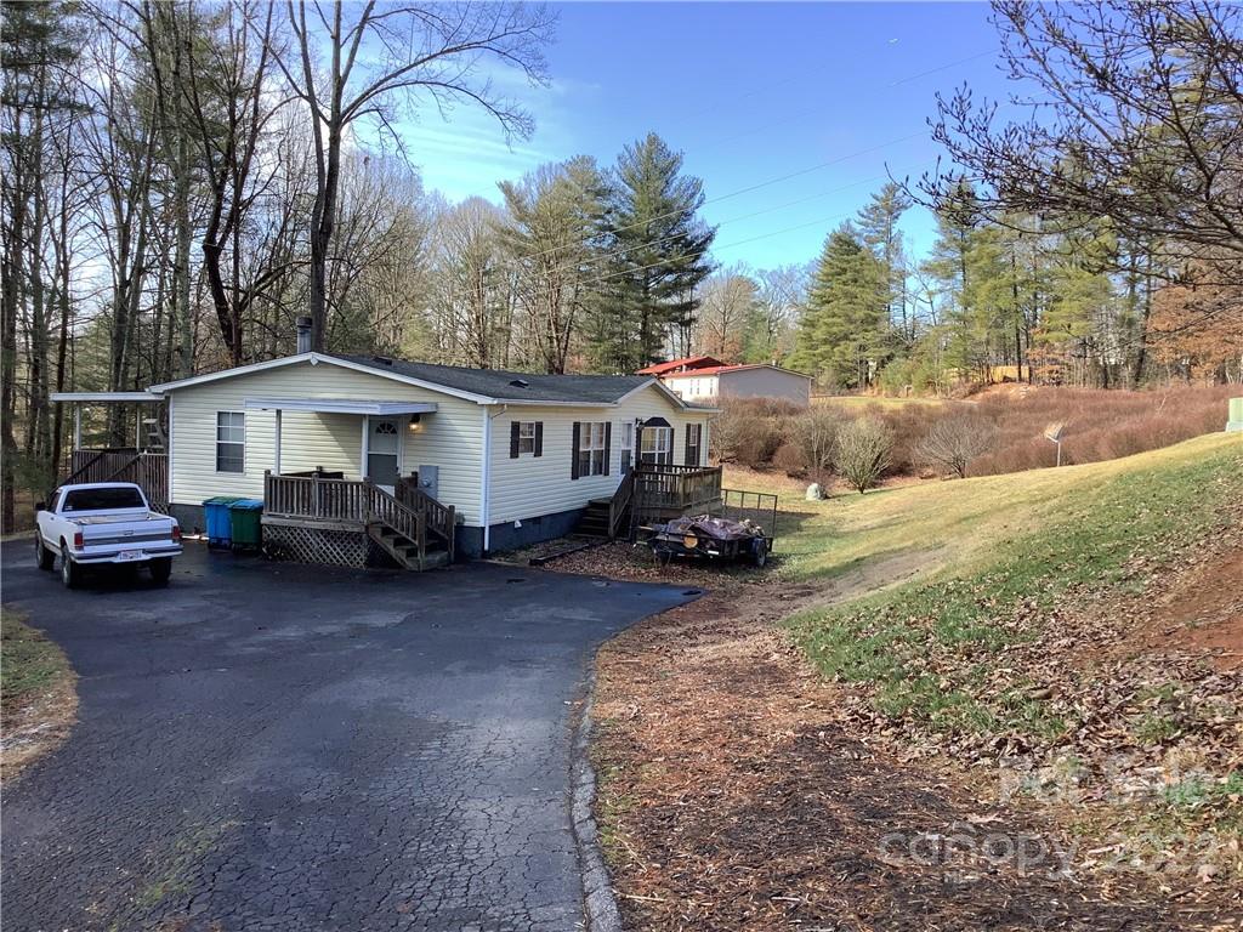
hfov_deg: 58.4
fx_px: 1113
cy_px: 466
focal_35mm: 31
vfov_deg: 45.4
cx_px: 622
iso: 25
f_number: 2.4
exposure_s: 1/473
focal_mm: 3.3
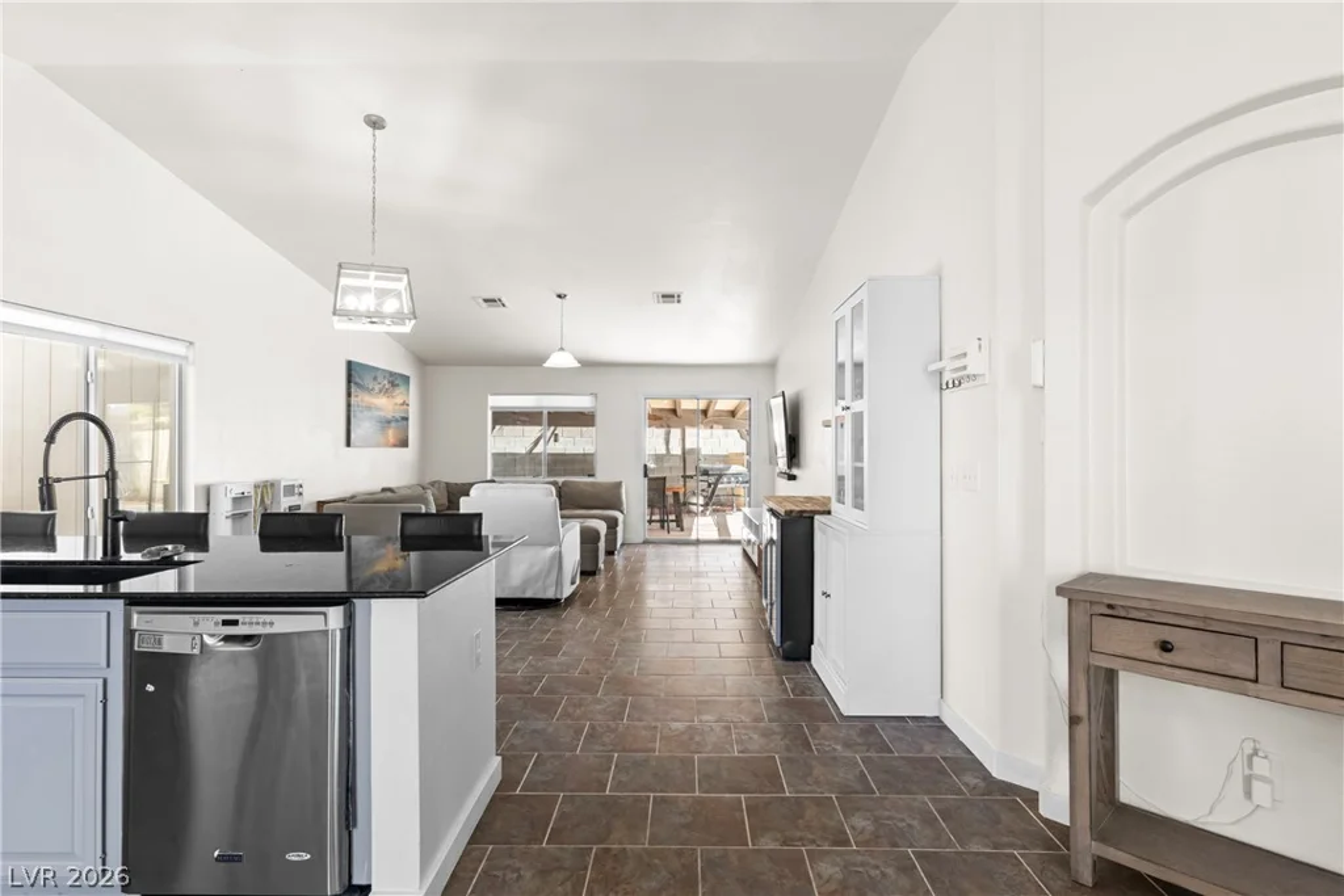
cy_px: 448
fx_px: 709
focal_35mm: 19
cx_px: 672
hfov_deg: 86.9
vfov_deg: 64.6
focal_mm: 19
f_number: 8
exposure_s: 1/20
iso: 400
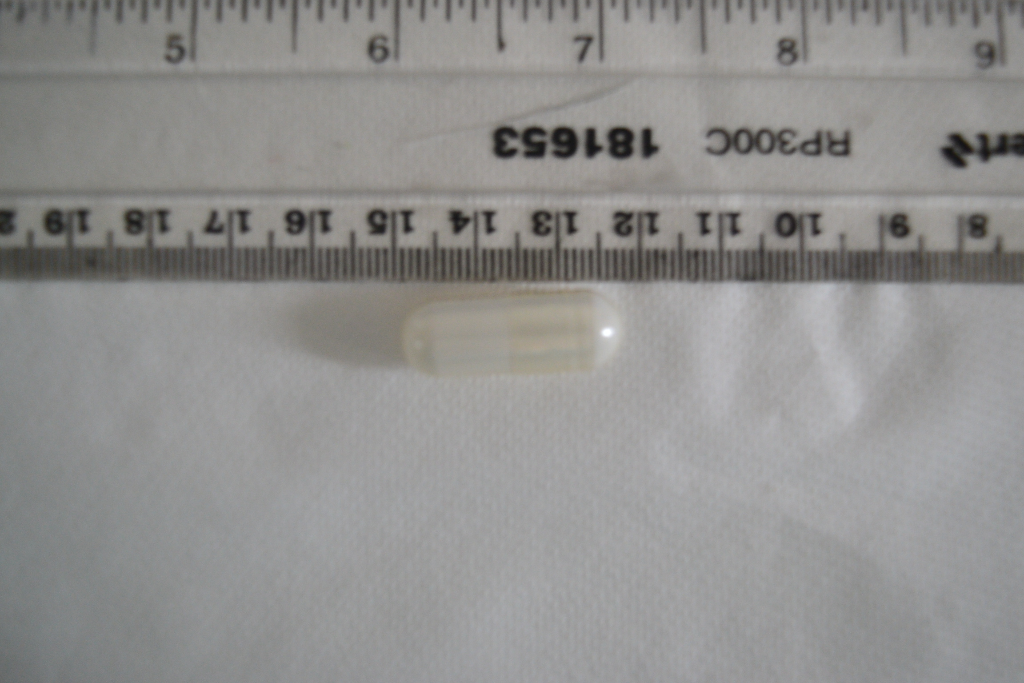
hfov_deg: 47.9
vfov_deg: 33.0
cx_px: 512
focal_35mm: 40
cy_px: 342
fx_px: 1152
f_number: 4
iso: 800
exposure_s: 1/15
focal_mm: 27
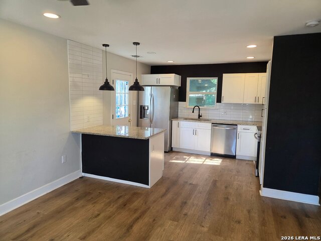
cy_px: 120
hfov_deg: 73.9
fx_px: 213
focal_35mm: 23
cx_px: 160
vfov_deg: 58.9
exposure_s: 1/120
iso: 125
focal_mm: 5.4
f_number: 1.8
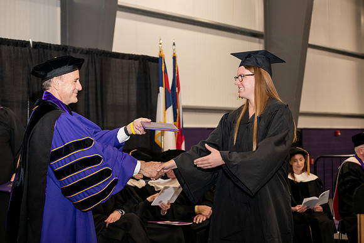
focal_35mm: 70
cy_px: 122
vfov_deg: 19.5
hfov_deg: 28.8
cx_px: 182
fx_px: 708
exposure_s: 1/200
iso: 2000
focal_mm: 70
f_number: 5
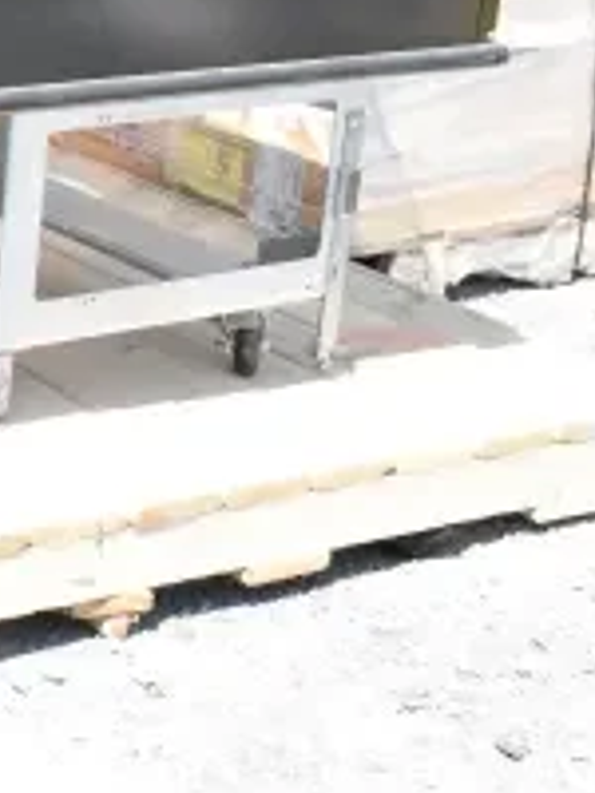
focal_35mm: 88
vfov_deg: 21.8
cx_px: -583
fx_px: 2017
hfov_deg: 14.2
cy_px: 113
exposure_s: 1/800
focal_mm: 20
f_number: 14
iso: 6400
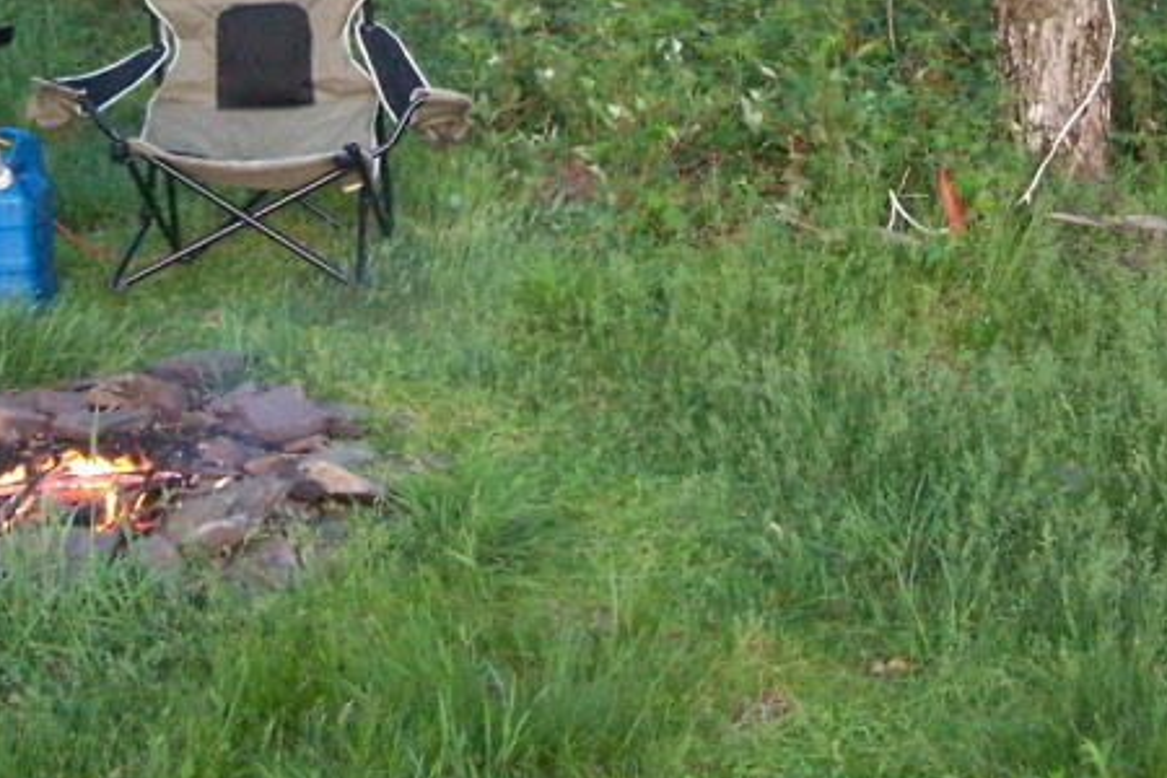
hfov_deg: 22.6
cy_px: -148
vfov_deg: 14.7
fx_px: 2917
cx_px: 555
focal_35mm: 90
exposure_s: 1/50
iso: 400
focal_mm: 6.3
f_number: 2.8
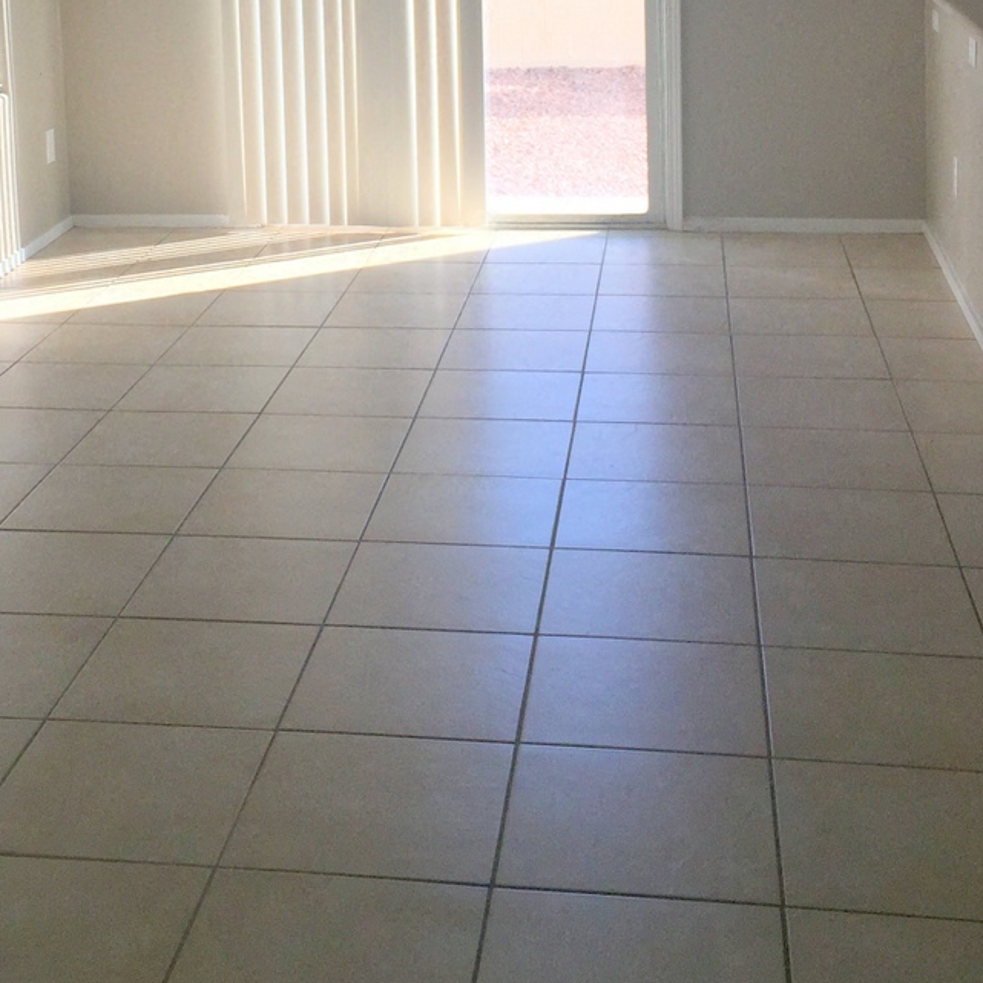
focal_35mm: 56
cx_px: 357
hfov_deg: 30.4
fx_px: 1799
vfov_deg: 29.0
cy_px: 52
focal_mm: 4.15
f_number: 2.2
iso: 32
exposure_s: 1/618
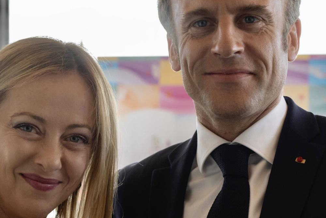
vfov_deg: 12.5
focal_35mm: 108
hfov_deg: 18.9
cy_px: 211
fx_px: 978
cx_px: 167
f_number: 4
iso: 200
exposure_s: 1/160
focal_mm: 35
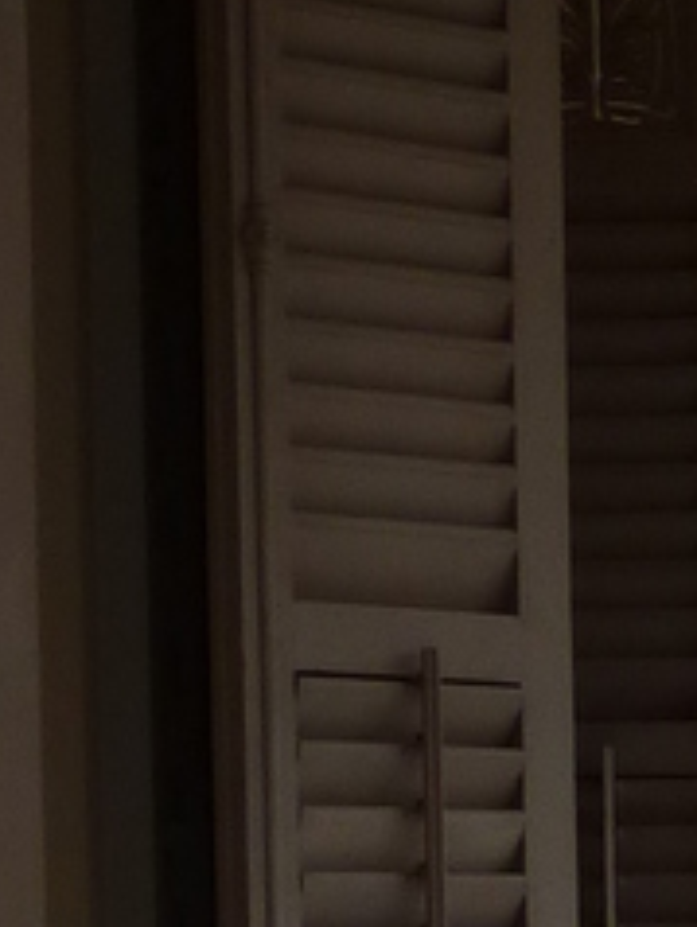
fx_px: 4502
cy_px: 1250
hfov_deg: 8.2
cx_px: 1585
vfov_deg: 11.4
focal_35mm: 168
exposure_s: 1/640
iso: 80
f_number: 3.3
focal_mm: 4.1
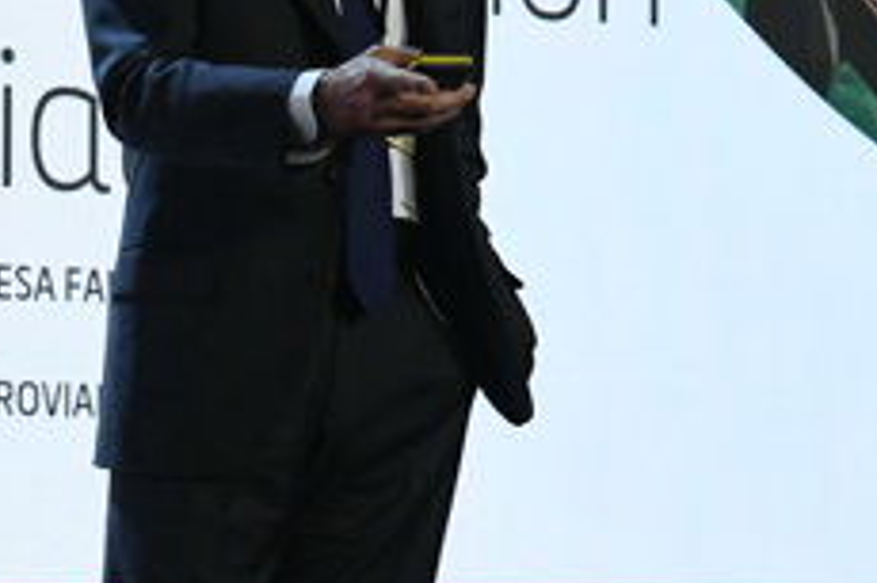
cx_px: -23
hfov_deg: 7.3
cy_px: 192
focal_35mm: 281
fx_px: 6840
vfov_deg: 4.9
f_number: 4.5
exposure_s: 1/200
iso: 2000
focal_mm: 44
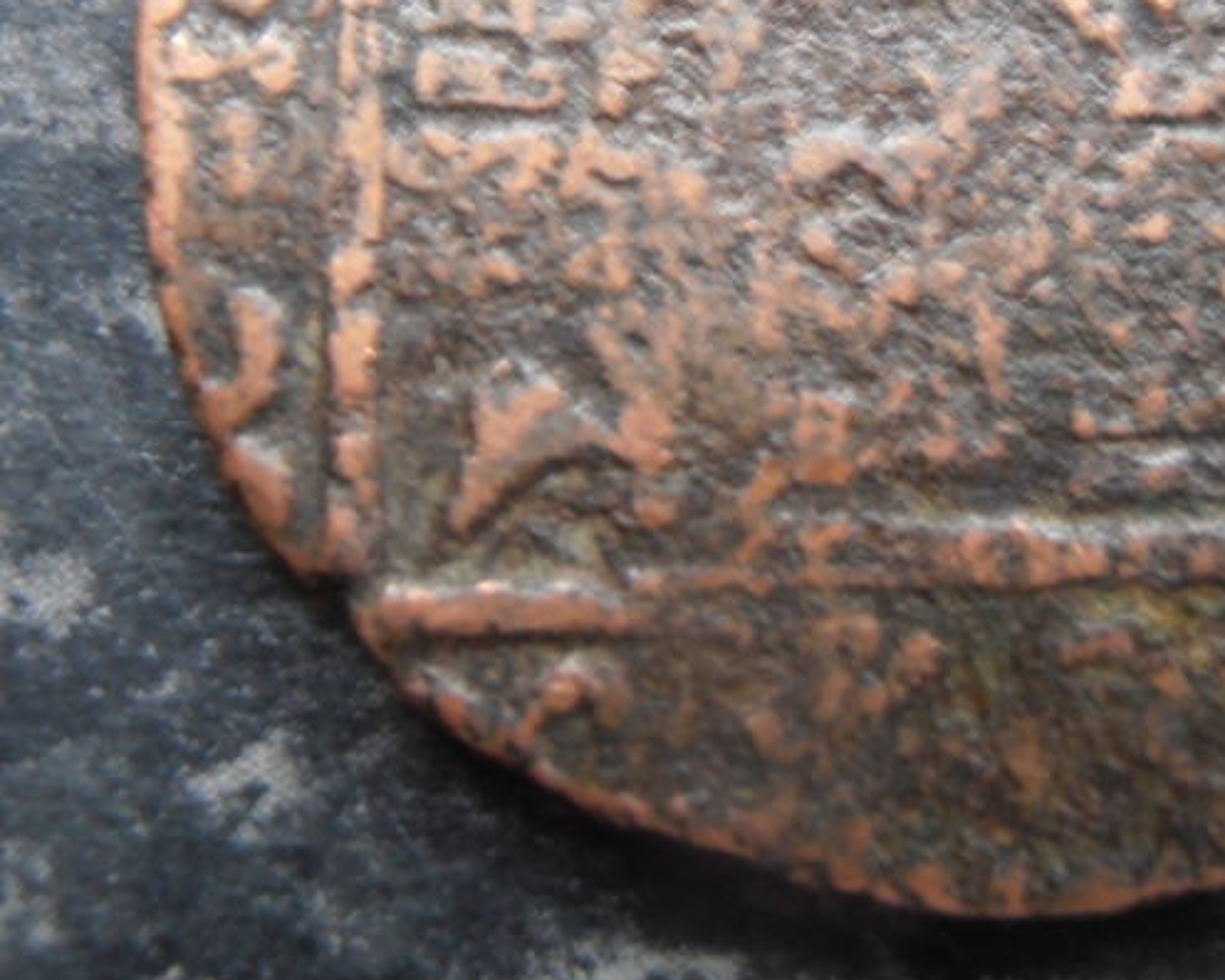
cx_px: 841
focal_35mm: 73
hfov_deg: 25.9
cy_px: 141
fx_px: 2647
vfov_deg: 20.6
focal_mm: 6.61
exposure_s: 1/6
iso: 125
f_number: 3.9
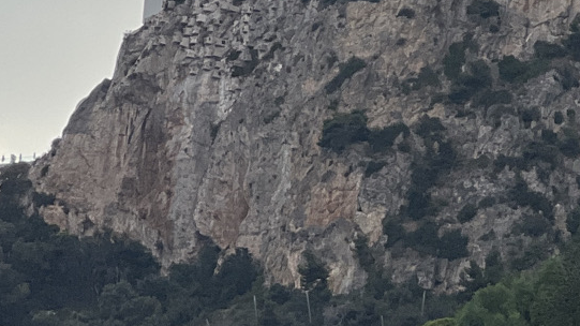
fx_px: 4766
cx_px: 787
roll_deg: -3.1
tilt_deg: +17.5
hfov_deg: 6.9
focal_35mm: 310
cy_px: 205
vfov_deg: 3.9
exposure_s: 1/501
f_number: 2.8
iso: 32
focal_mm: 9
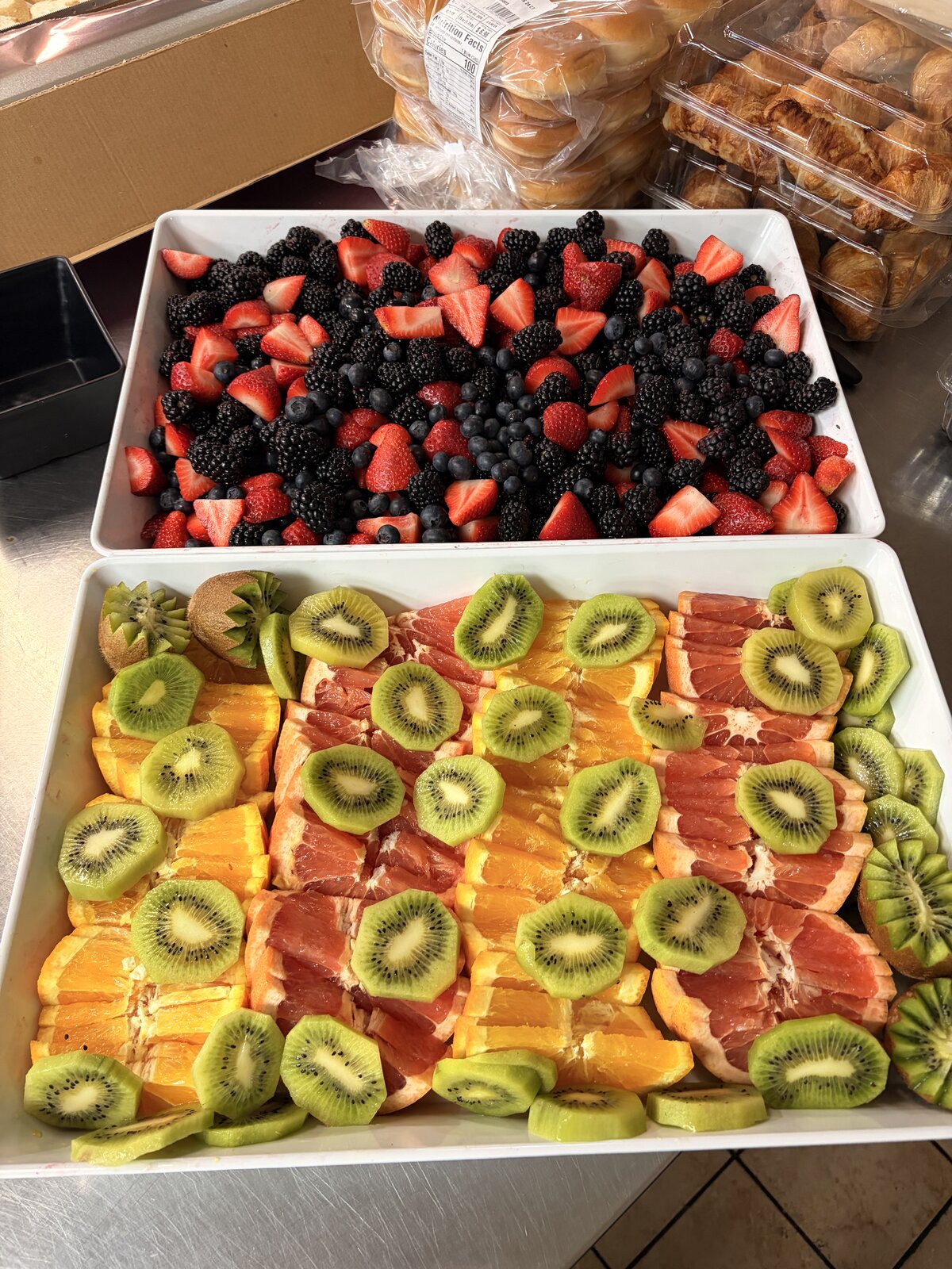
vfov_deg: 67.3
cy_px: 634
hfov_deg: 53.1
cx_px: 476
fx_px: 953
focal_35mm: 26
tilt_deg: -58.0
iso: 160
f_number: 1.6
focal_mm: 5.96
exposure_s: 1/60
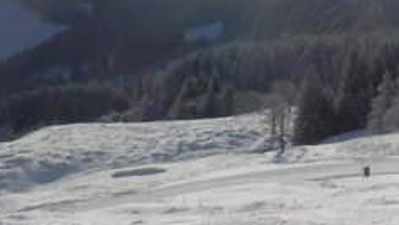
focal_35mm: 118
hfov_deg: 14.7
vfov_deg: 9.7
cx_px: 818
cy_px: -210
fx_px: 1249
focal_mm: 4.5
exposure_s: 1/2000
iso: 125
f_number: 4.8
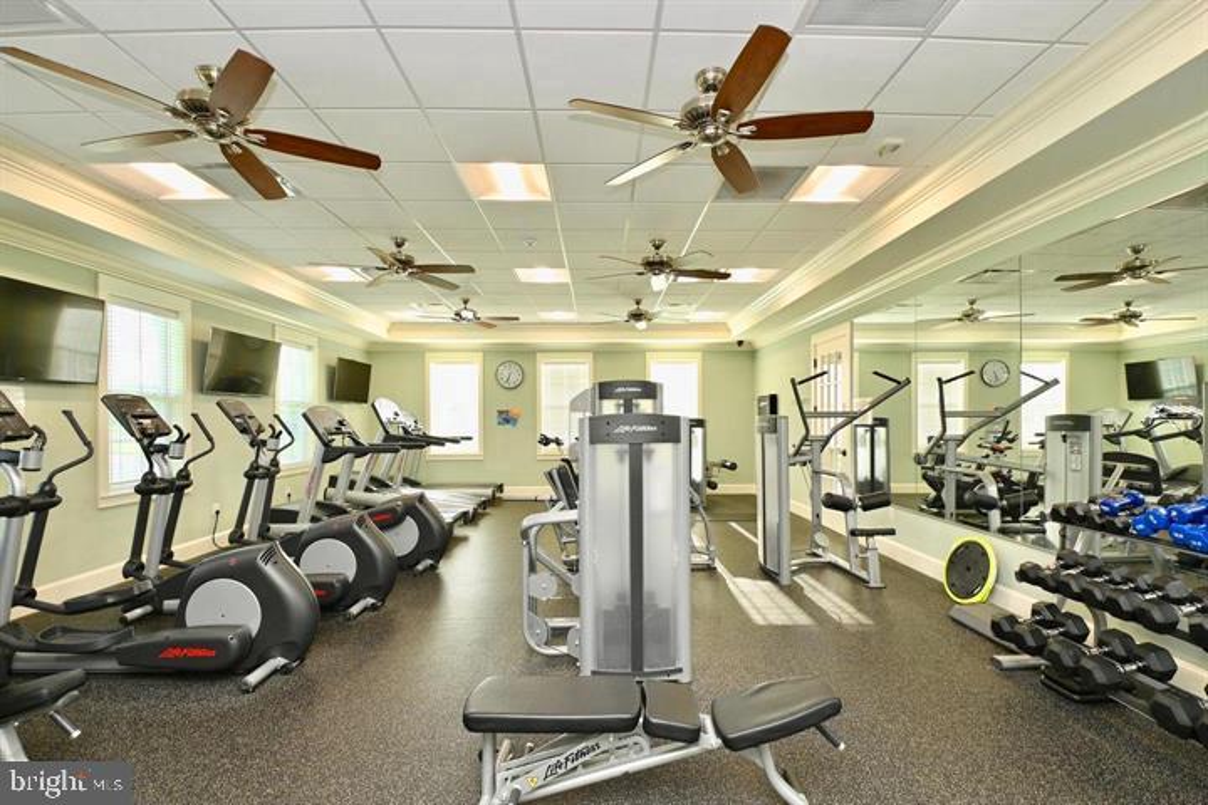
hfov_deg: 100.4
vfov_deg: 77.3
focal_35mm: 15
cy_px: 402
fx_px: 503
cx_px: 604
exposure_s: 1/40
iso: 320
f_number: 7.1
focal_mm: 10
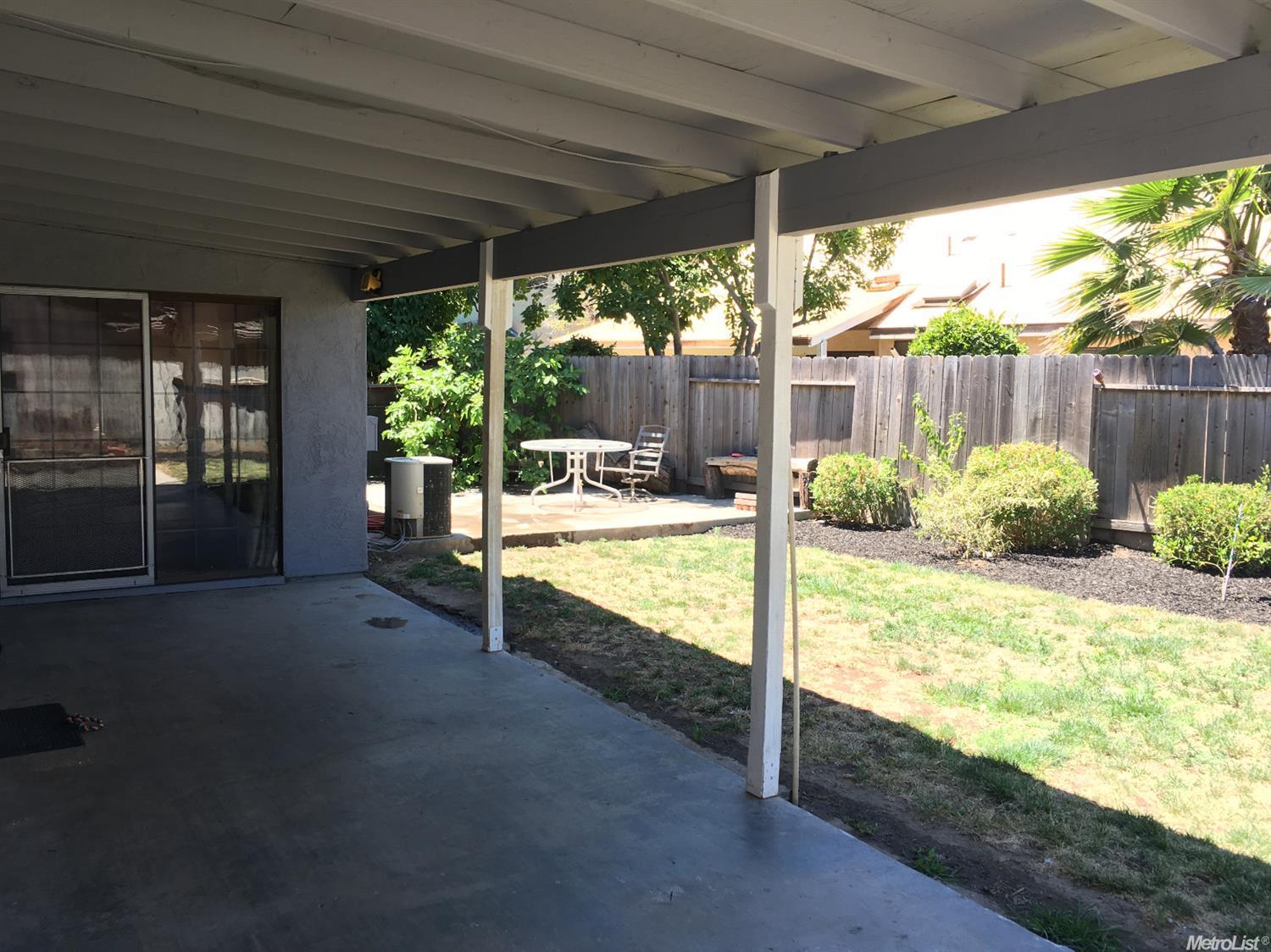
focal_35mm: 29
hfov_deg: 61.7
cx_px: 636
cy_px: 476
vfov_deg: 48.2
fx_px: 1064
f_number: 2.2
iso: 25
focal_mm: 4.15
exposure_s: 1/153
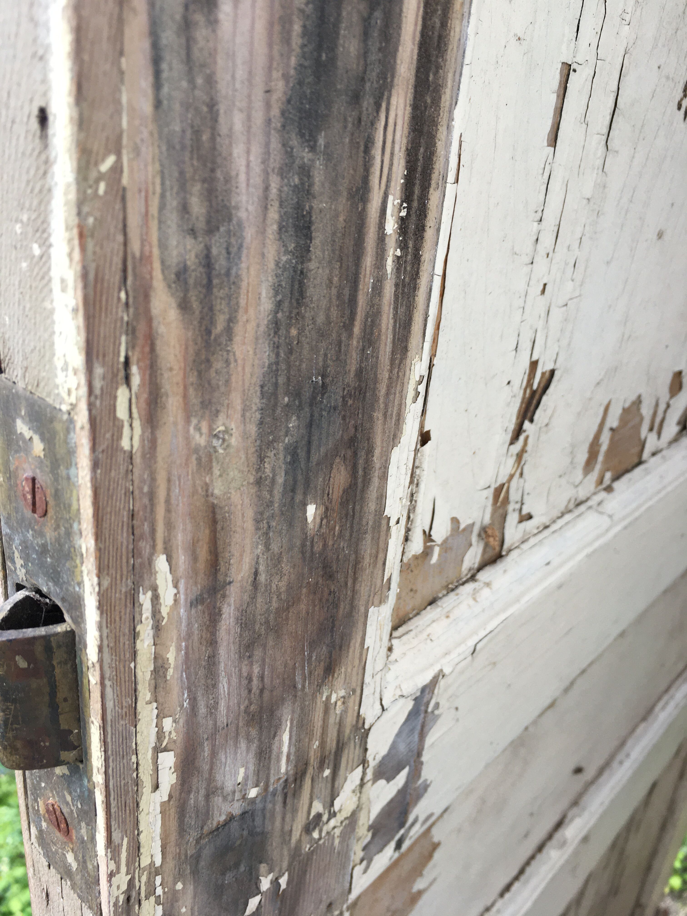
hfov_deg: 48.2
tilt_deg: -16.1
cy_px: 458
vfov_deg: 61.7
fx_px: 767
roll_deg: +3.5
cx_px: 344
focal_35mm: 29
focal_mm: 4.15
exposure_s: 1/100
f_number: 2.2
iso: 40
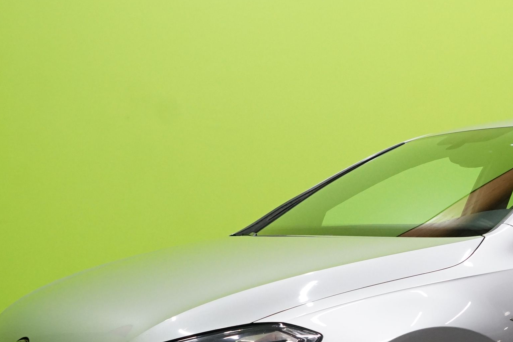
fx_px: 1126
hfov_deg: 24.9
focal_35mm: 79
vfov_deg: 17.1
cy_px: 278
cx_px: 460
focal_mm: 31
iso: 2500
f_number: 4.5
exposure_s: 1/320
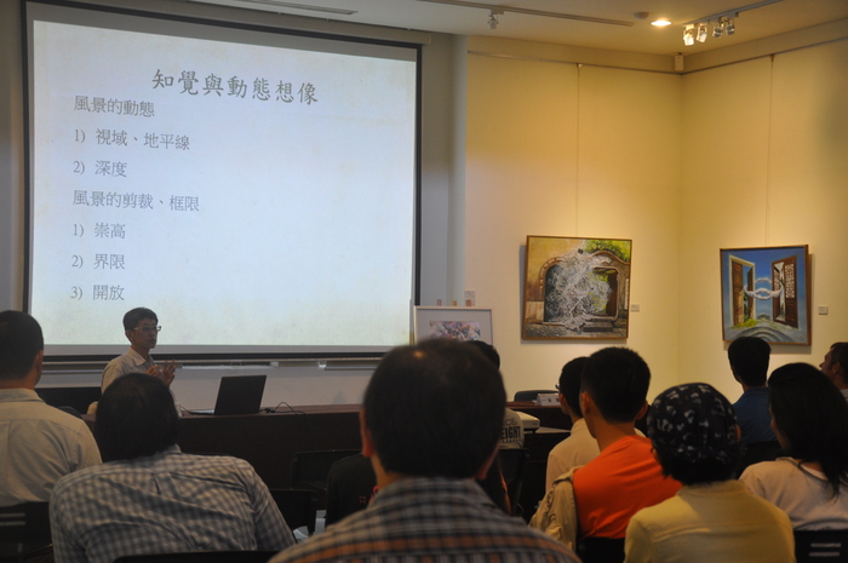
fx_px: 1482
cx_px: 424
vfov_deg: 21.5
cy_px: 282
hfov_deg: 31.9
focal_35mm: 63
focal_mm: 42
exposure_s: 1/15
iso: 450
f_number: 4.8
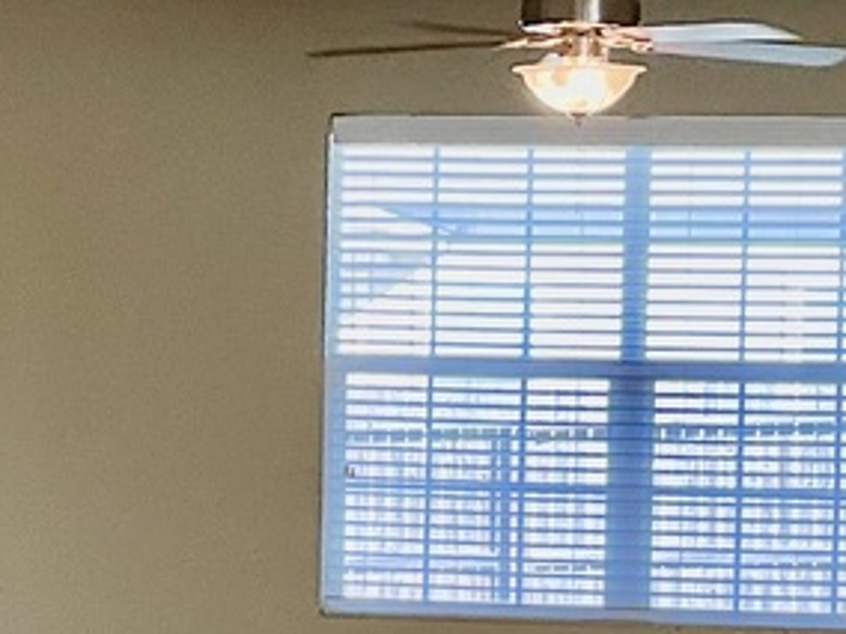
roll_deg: -3.6
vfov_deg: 10.1
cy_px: 467
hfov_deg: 13.4
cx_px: 203
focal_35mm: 147
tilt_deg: -3.7
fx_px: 3593
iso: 32
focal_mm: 3
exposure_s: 1/60
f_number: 1.8
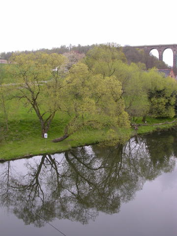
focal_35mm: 38
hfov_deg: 37.7
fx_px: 259
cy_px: 118
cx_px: 88
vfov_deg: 49.0
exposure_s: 1/137
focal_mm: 7.85
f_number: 5.3
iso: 100
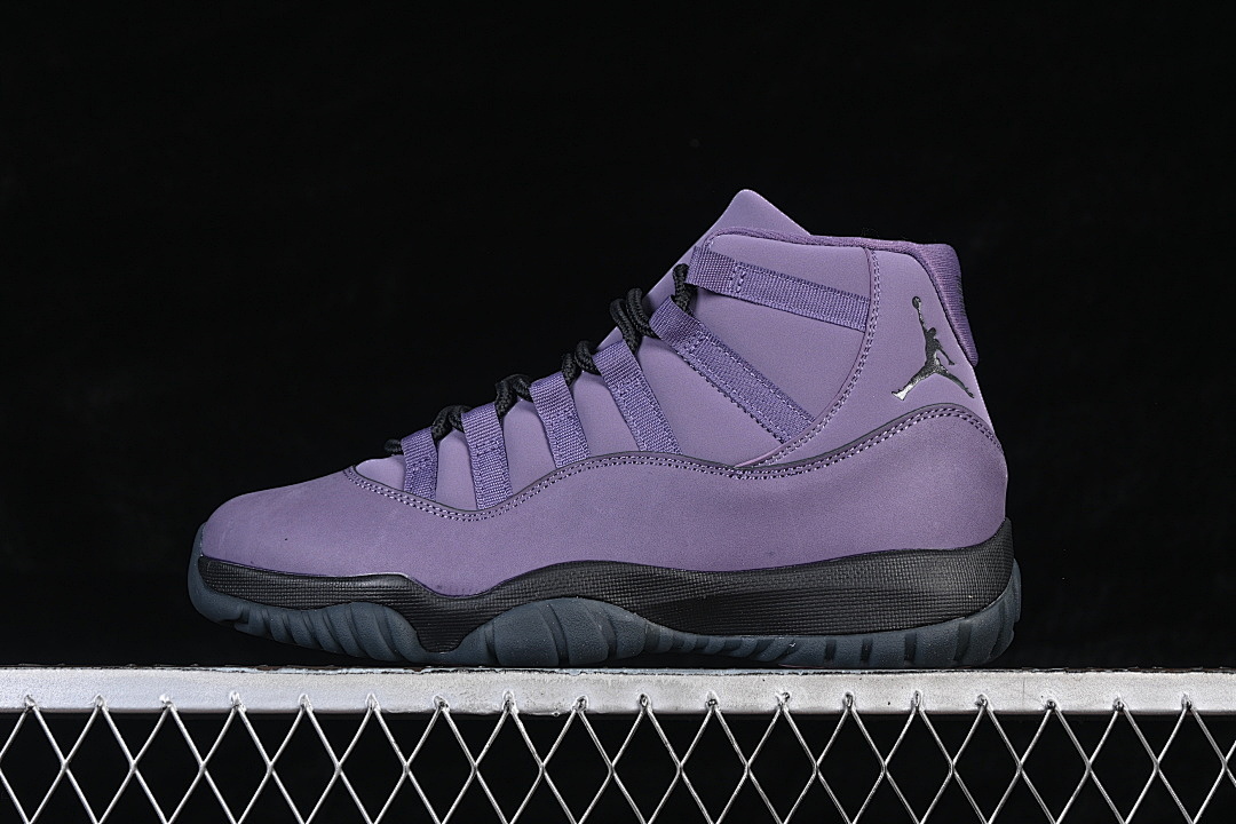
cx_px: 618
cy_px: 412
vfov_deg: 18.2
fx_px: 2575
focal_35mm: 75
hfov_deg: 27.0
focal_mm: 50
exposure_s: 1/80
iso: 160
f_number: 7.1
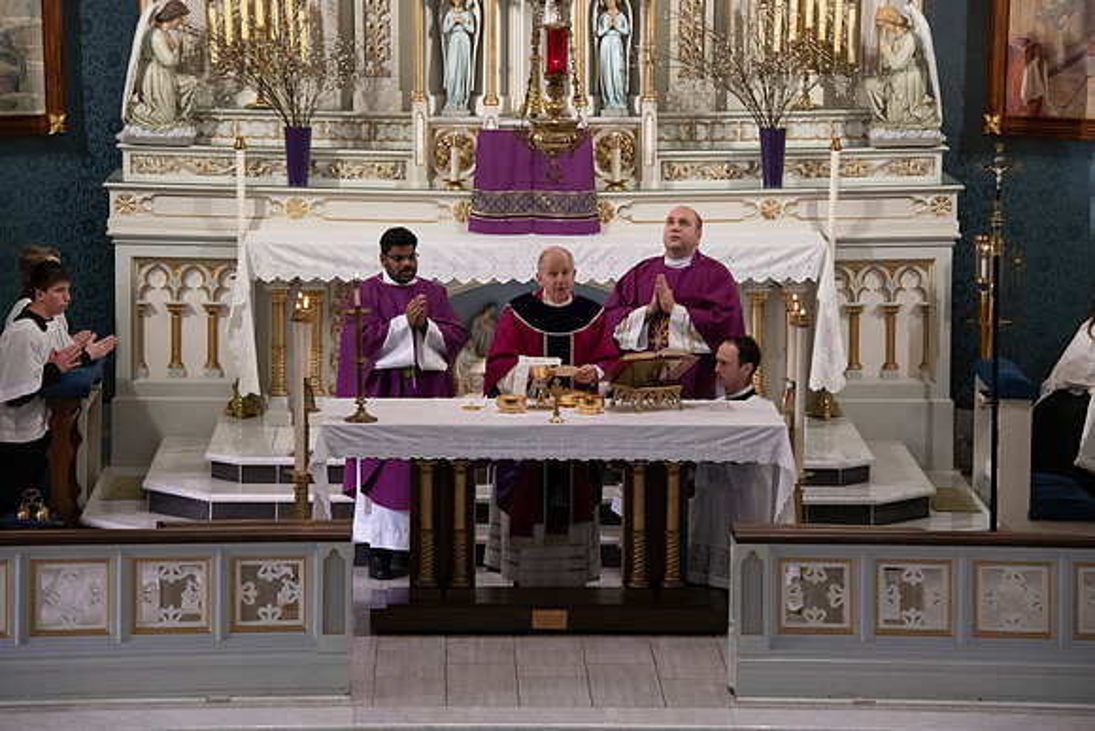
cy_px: 366
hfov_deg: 13.7
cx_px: 548
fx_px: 4563
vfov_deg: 9.2
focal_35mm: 150
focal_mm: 150
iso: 4000
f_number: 8
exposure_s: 1/100
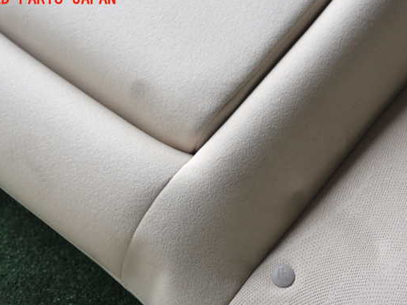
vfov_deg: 28.0
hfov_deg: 36.8
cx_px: 211
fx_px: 611
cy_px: 169
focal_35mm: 52
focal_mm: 7.84
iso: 200
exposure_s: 1/80
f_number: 2.9
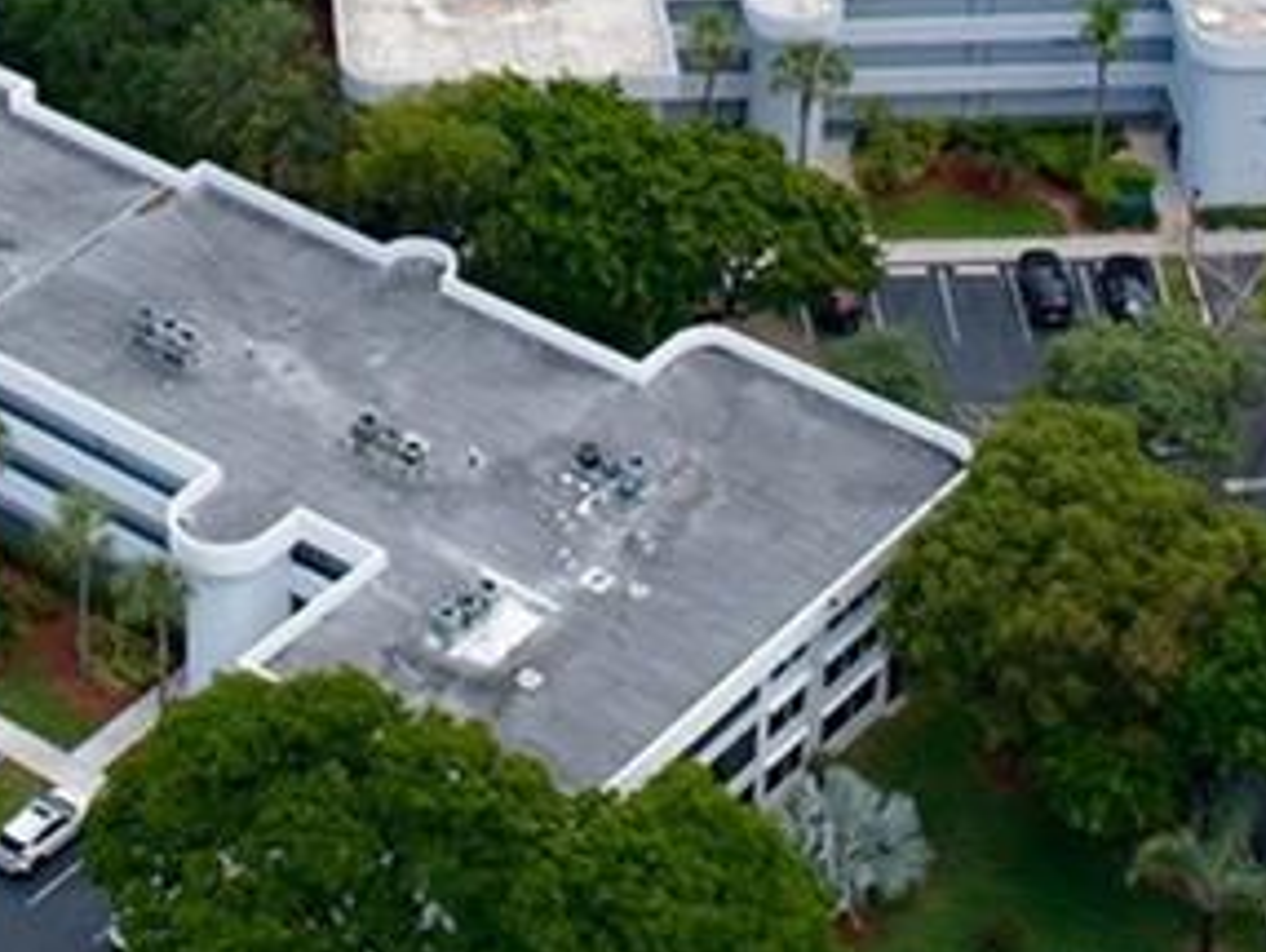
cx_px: 288
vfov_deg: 10.7
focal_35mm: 134
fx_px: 4905
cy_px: -452
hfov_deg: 14.6
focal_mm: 12.29
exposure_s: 1/1250
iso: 120
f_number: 2.8
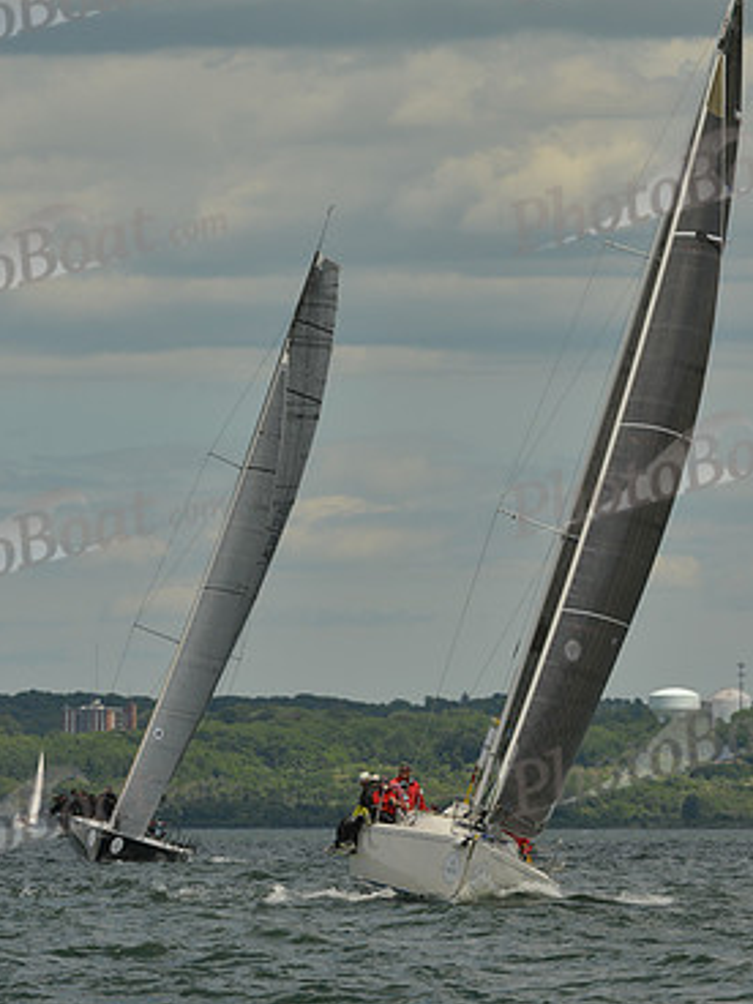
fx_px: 12733
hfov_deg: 3.4
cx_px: 370
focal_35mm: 439
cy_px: 366
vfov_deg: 4.5
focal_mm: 290
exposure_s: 1/800
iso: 200
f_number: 9
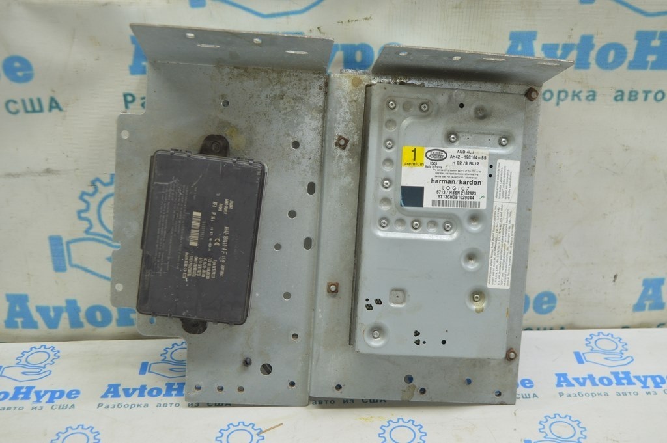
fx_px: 833
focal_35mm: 45
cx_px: 334
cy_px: 222
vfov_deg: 29.8
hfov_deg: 43.6
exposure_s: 1/20
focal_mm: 30
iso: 400
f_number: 5.6
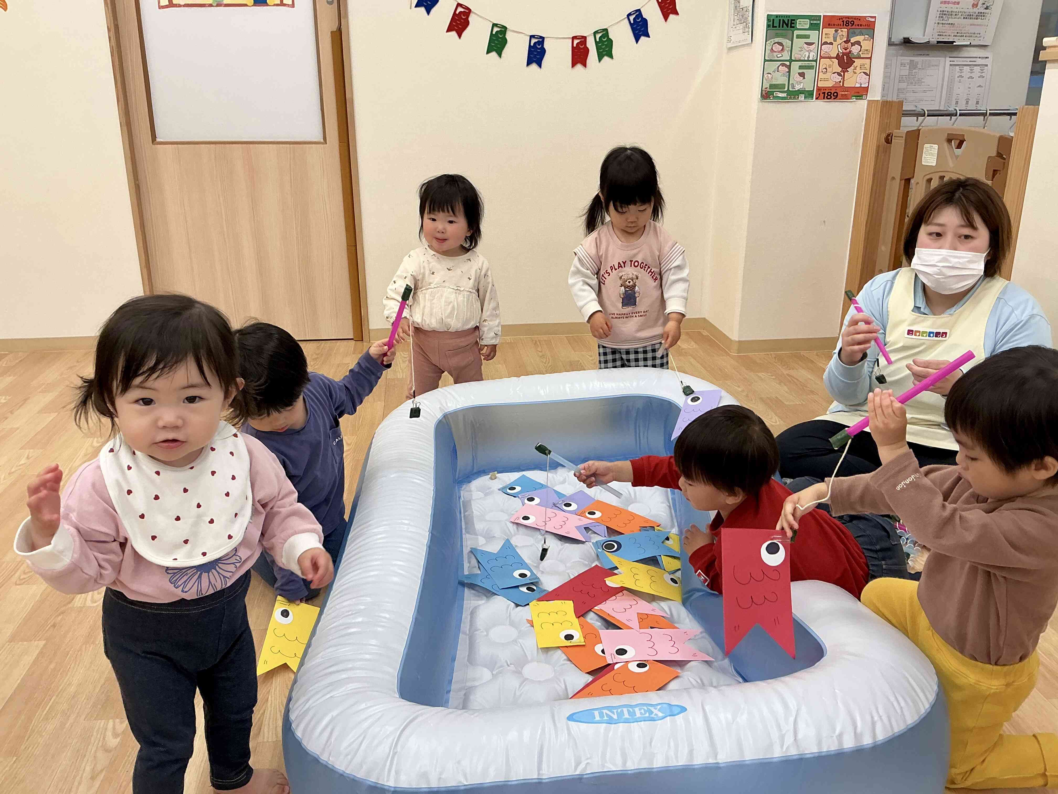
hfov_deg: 61.7
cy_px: 397
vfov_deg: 48.2
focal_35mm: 29
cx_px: 529
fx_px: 886
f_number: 1.8
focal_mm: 3
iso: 40
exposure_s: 1/120
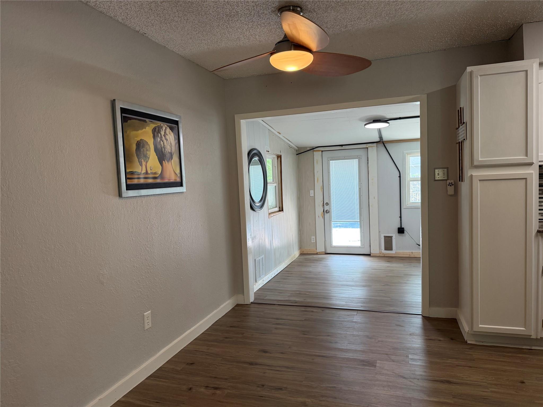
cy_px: 204
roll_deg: +3.0
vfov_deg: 56.8
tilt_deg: -3.2
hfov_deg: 71.6
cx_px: 272
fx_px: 376
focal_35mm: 24
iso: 160
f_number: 1.78
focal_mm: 6.76
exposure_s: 1/129
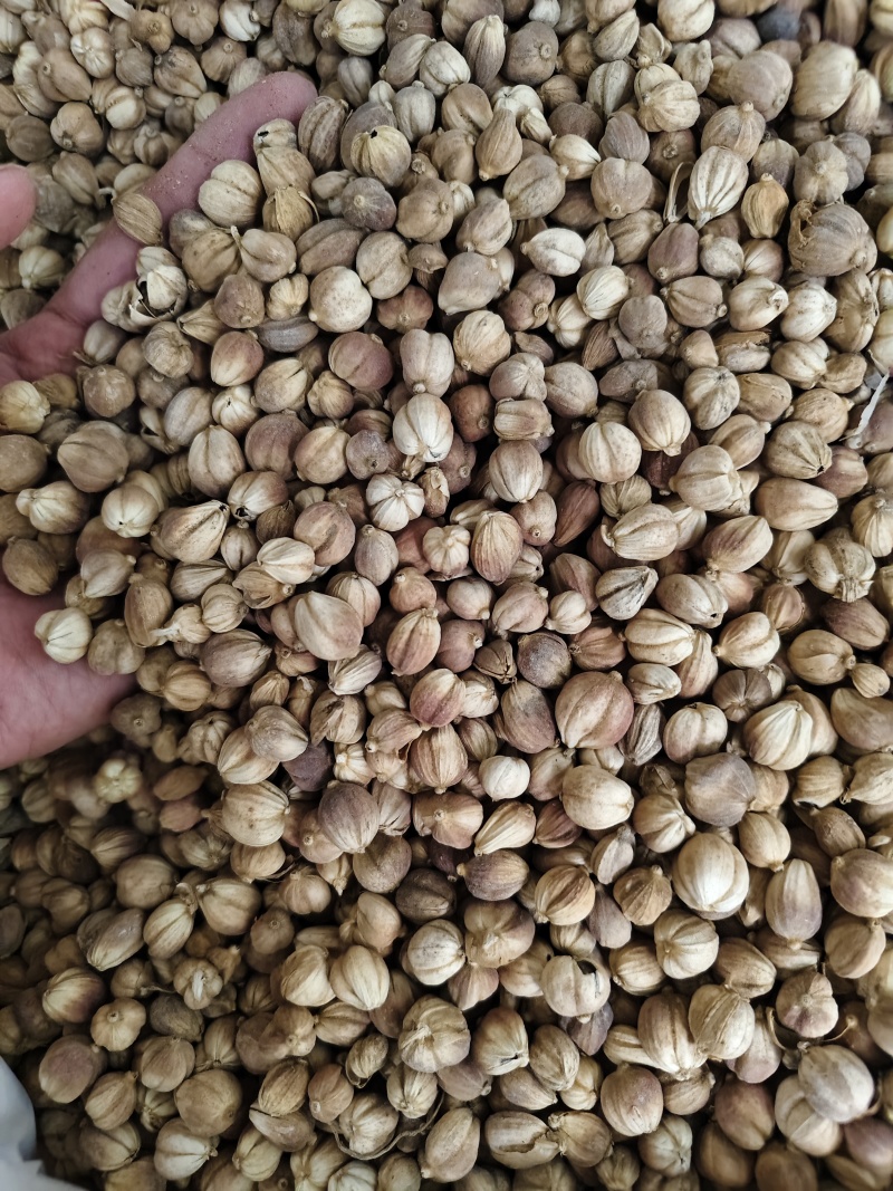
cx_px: 446
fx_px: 791
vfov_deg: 73.9
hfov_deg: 58.9
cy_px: 596
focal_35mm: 23
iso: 3578
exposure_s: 1/348
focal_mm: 5.56
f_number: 1.88
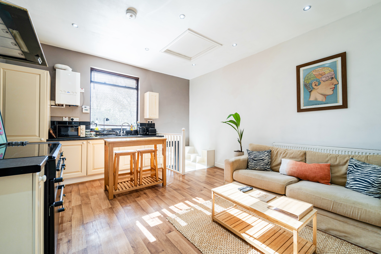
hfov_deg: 104.3
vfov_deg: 81.2
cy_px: 127
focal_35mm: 14
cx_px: 190
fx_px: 148
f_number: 5
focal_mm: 14
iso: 100
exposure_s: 1/30
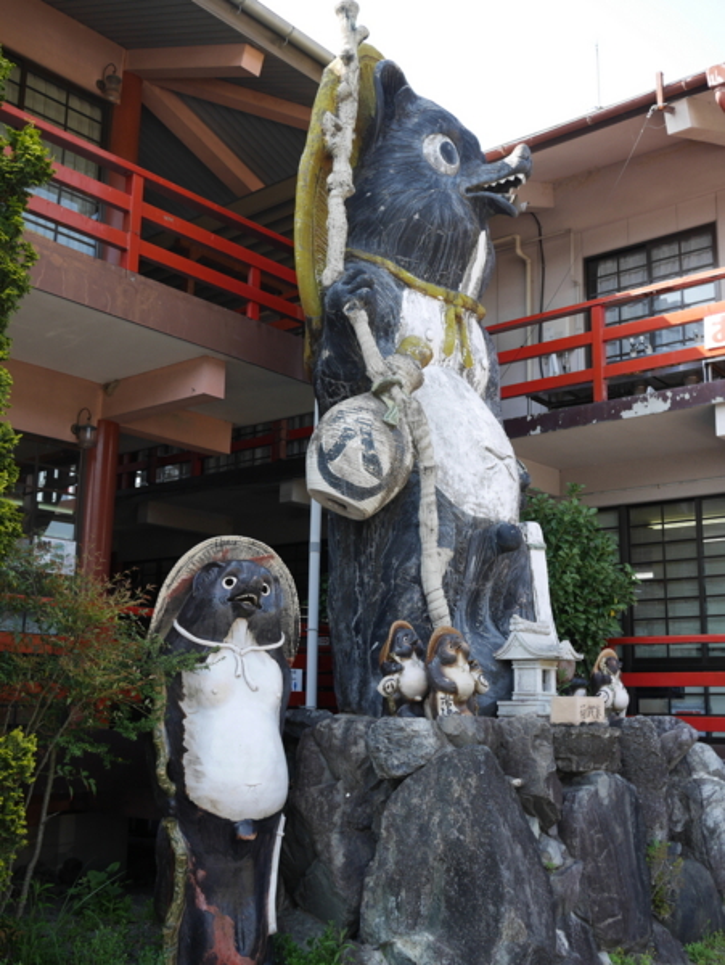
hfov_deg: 36.0
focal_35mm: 40
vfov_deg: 46.8
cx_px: 362
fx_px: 1115
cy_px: 482
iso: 200
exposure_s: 1/400
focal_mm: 20
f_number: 3.2
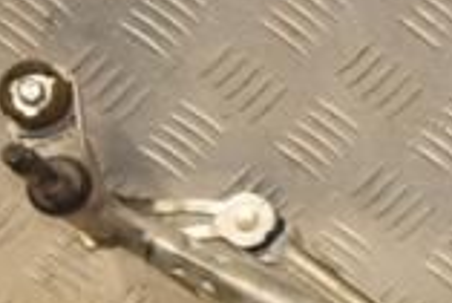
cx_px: 737
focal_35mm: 195
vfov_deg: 7.0
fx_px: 2451
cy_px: 23
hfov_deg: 10.1
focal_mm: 34
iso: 800
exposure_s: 1/200
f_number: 6.3
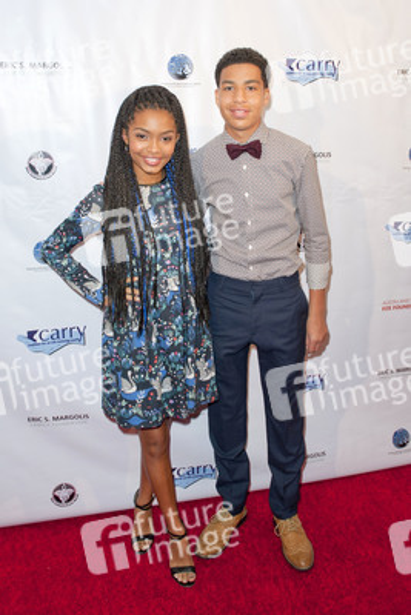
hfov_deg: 53.2
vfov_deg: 73.7
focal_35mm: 24
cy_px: 308
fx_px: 411
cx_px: 206
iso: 500
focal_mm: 24
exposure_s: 1/320
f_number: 5.6
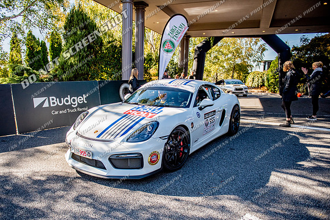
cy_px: 120
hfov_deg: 68.7
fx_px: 241
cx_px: 149
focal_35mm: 26
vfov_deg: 49.1
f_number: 2.8
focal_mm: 24
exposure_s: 1/4000
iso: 500
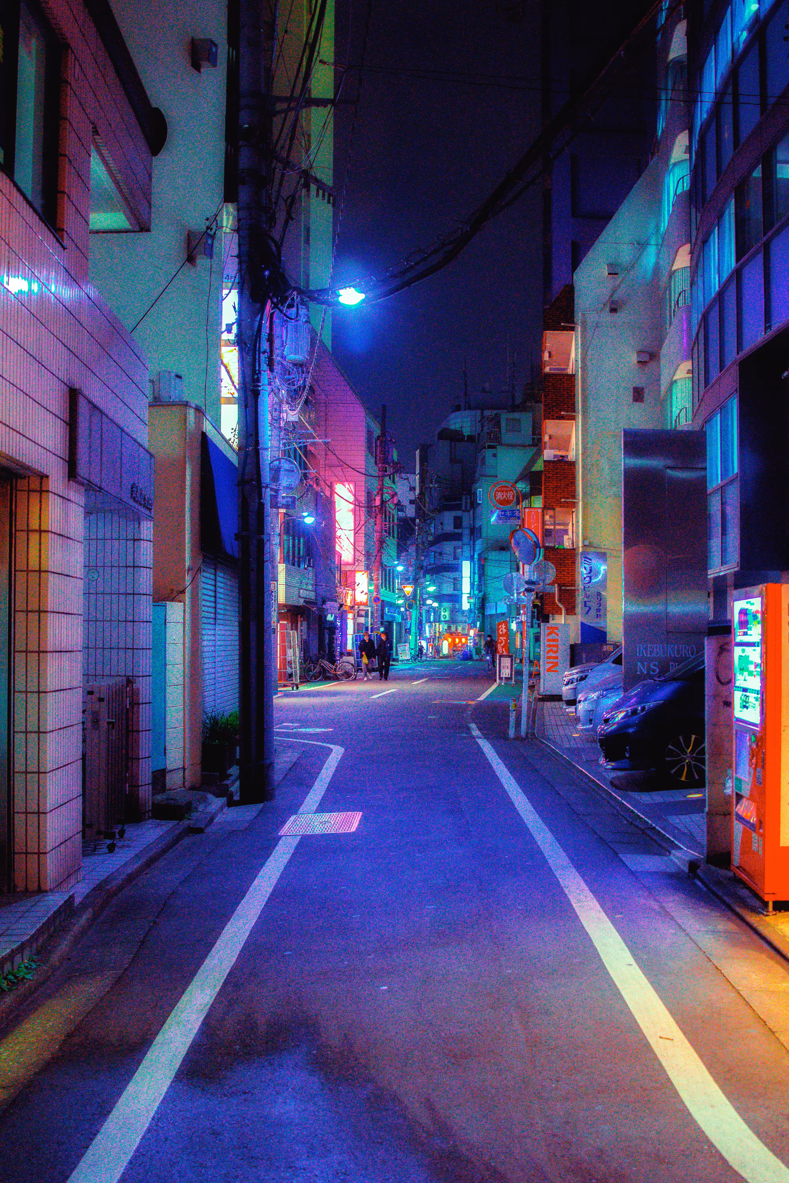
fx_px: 1183
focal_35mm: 36
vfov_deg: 53.1
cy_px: 592
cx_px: 394
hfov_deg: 36.9
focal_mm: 24
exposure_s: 1/30
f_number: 2.8
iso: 3200
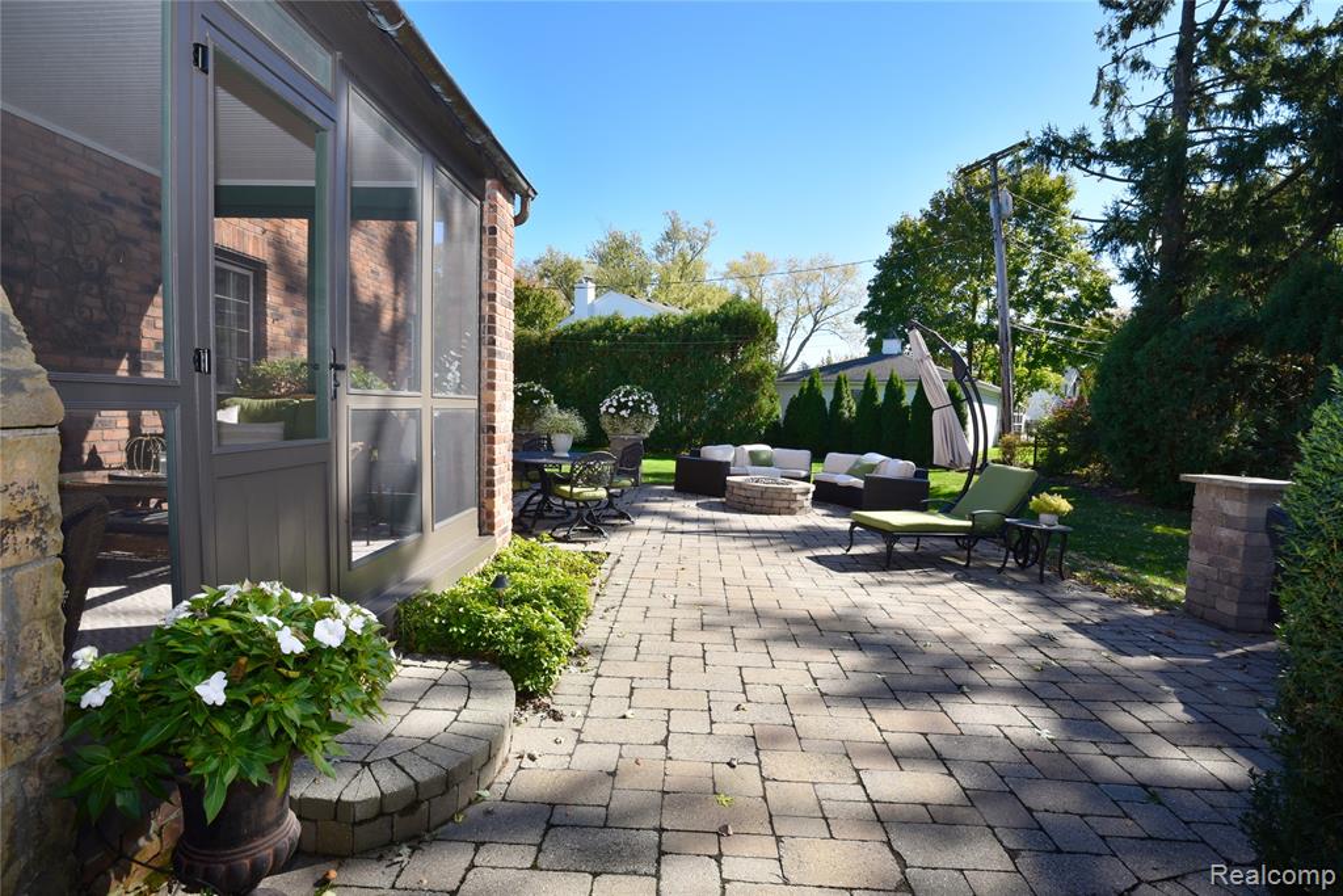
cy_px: 448
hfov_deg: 93.3
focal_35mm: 17
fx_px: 634
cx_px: 672
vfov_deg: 70.5
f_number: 13
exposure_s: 1/200
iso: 320
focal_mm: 17
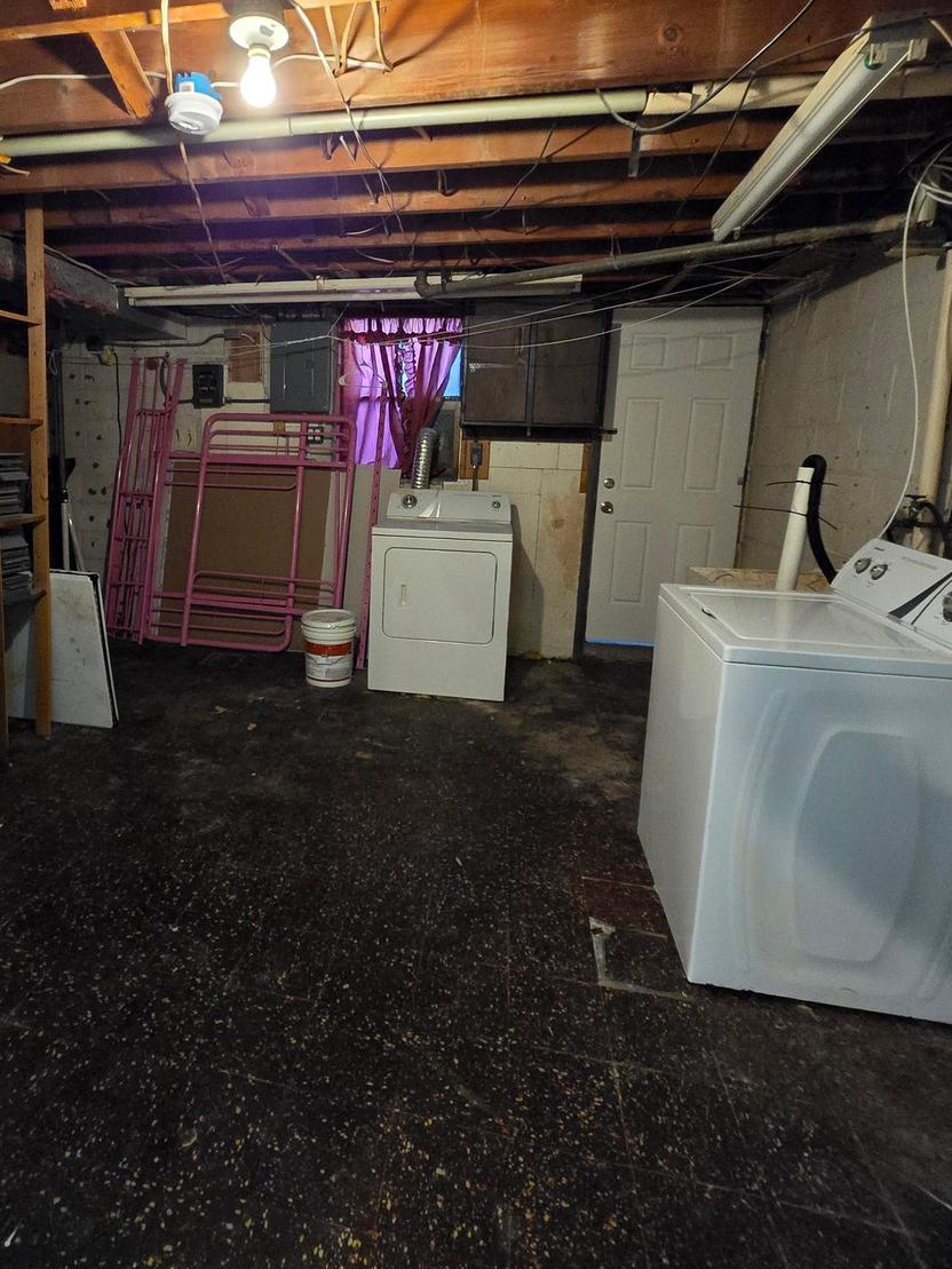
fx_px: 660
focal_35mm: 18
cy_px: 549
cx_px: 357
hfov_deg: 70.5
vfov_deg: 87.3
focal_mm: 1.7
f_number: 2.2
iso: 1250
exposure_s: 1/30
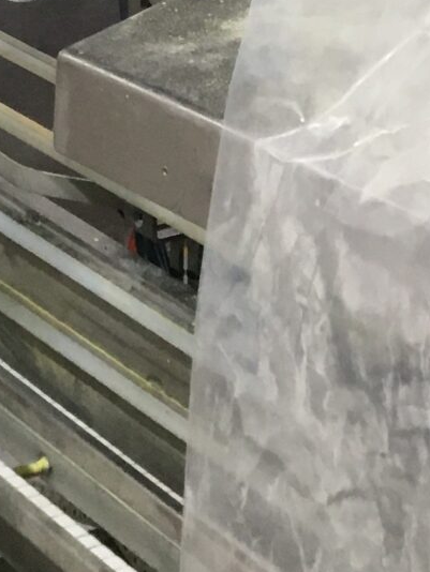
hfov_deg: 10.3
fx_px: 2300
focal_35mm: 139
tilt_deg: -0.7
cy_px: -659
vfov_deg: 12.2
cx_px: -253
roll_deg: +0.3
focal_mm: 4.15
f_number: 2.2
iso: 40
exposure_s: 1/30
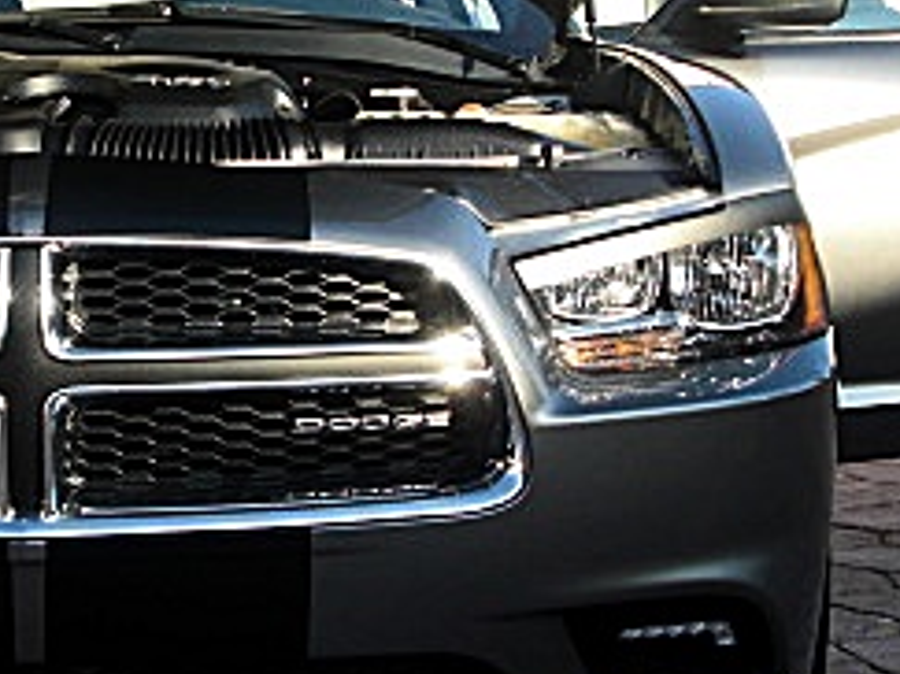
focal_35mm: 95
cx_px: 148
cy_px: 252
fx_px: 2469
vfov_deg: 15.5
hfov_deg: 20.4
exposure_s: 1/250
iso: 50
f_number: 2.8
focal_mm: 6.3
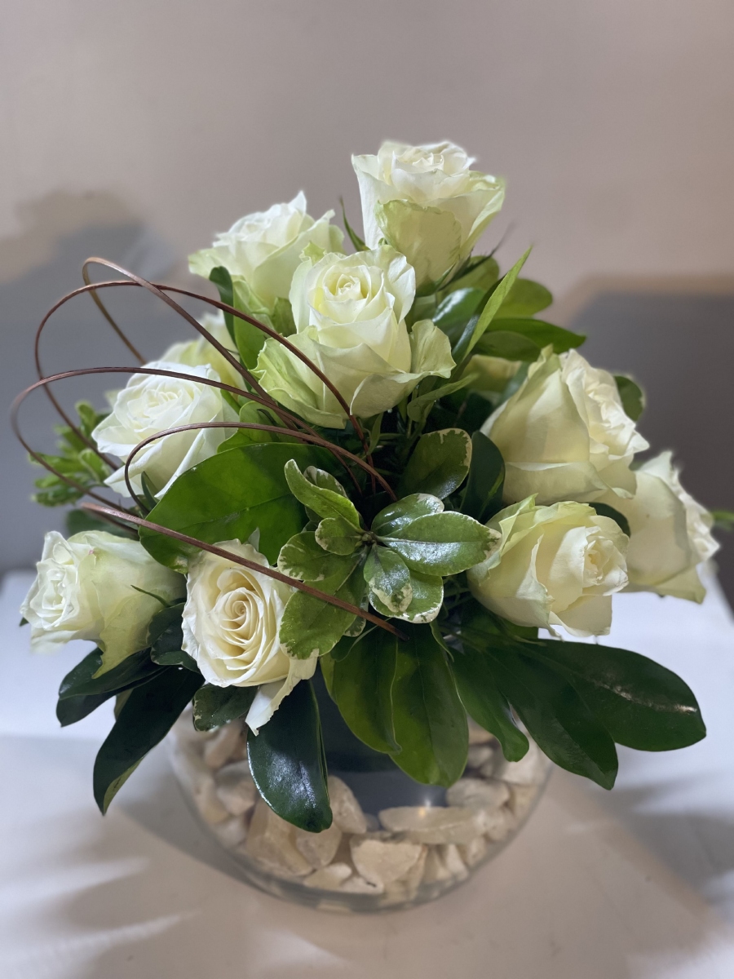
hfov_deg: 22.9
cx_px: 367
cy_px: 490
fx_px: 1809
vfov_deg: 30.3
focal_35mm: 64
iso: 160
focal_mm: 7.5
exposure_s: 1/100
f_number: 2.2
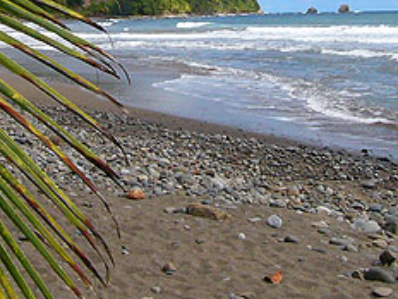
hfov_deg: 28.5
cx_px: 170
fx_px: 782
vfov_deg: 21.2
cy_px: 38
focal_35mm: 68
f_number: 7.3
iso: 200
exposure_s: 1/800
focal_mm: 4.6
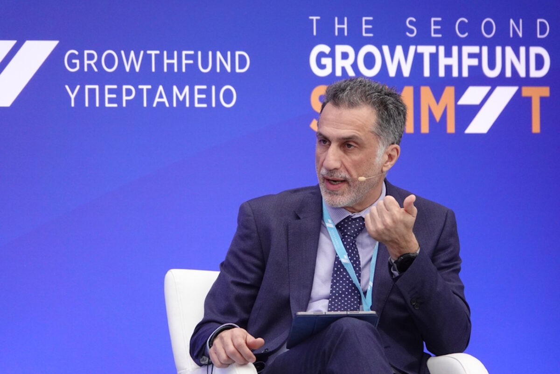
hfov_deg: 3.5
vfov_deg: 2.3
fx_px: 9255
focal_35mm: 595
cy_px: 187
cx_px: 280
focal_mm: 218.32
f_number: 4
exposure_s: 1/200
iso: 800
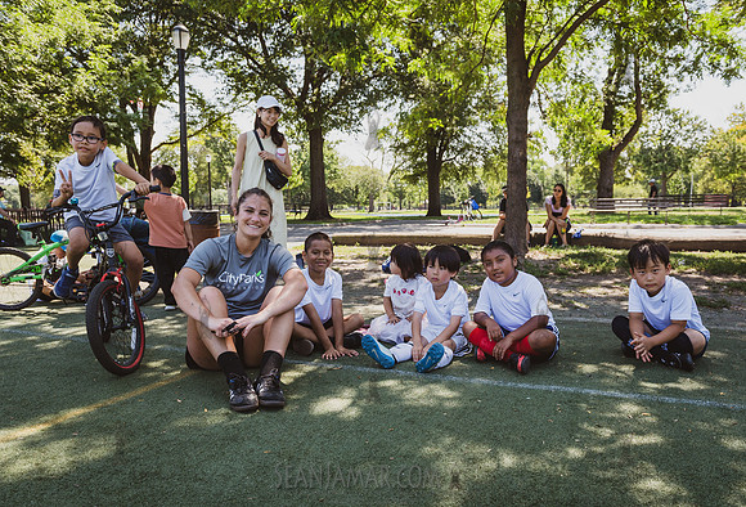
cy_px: 284
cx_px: 393
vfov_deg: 47.6
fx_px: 573
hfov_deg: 66.1
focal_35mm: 27
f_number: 4
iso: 200
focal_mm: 24
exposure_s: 1/400
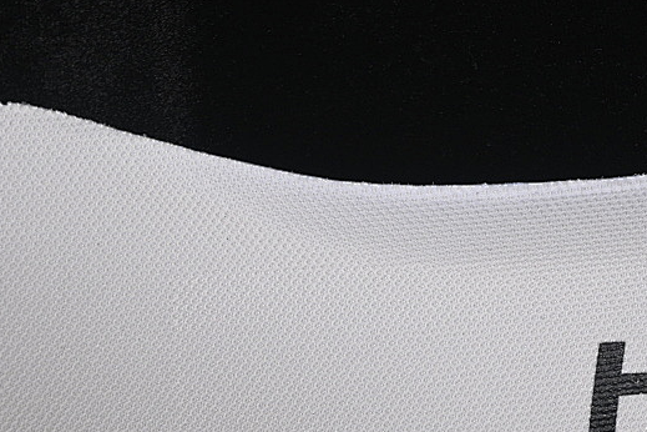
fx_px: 2803
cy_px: 415
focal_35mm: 156
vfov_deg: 8.8
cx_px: 398
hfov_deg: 13.2
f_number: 7.1
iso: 160
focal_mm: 50
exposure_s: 1/80
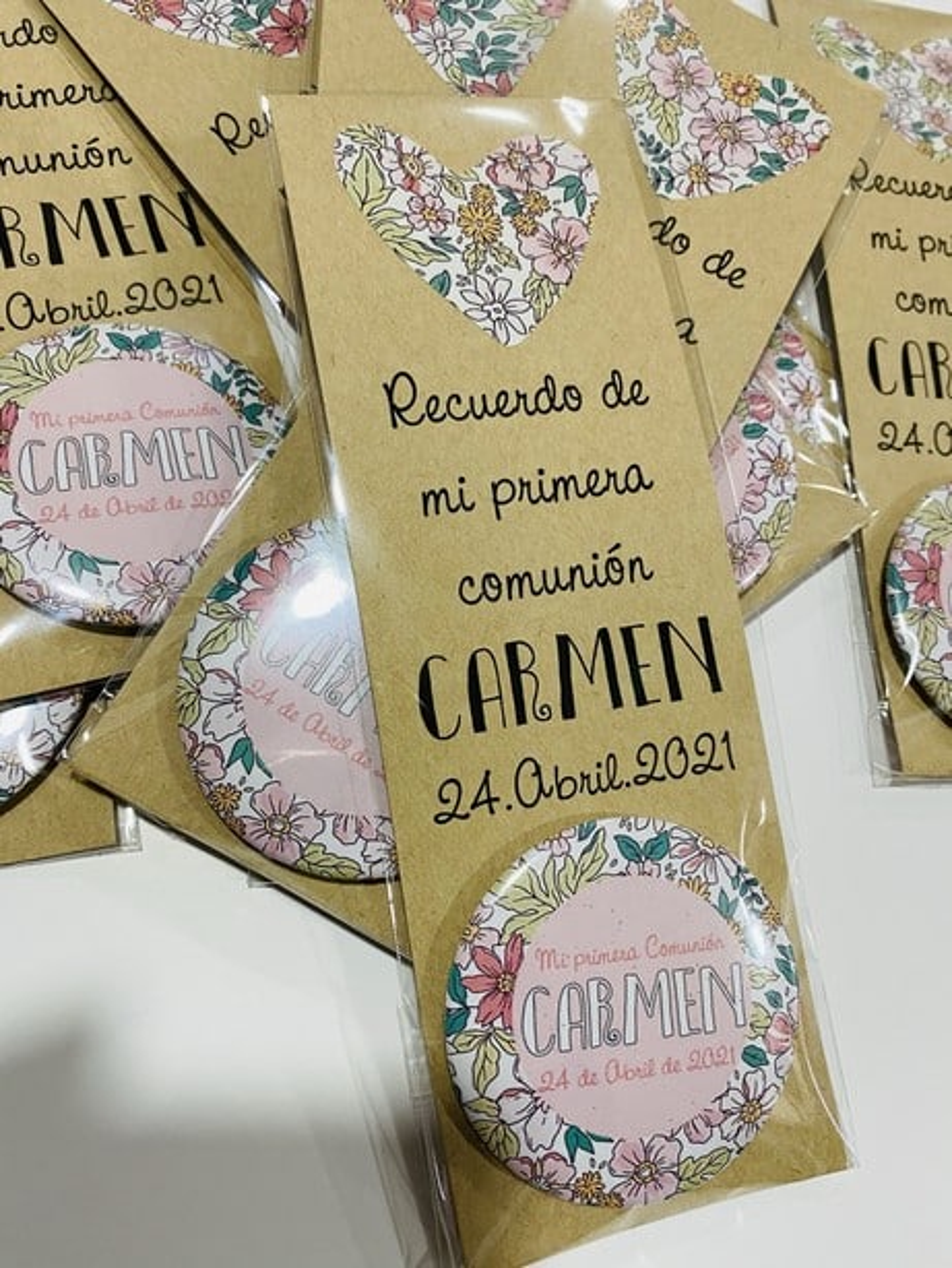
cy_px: 634
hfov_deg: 53.1
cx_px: 476
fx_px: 953
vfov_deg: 67.3
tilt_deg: -70.0
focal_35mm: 26
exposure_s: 1/50
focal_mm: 4.25
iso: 125
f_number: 1.8
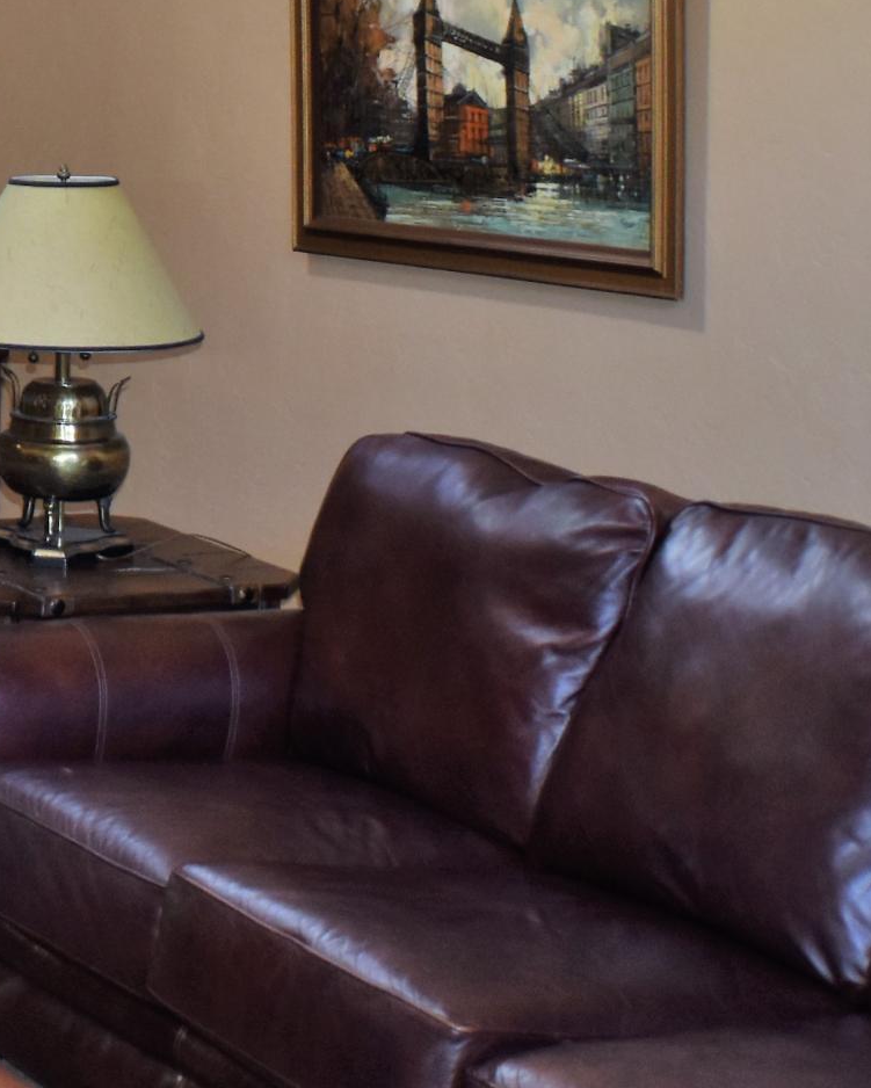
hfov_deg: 13.4
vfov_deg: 17.4
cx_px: -463
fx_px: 3478
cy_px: 39
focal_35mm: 108
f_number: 4
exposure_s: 1/60
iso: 720
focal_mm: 24
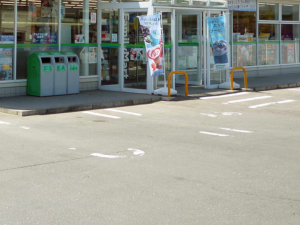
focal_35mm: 72
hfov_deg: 26.9
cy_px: 8
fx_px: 624
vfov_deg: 19.9
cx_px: 111
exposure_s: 1/500
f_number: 3.3
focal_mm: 5.2
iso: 80
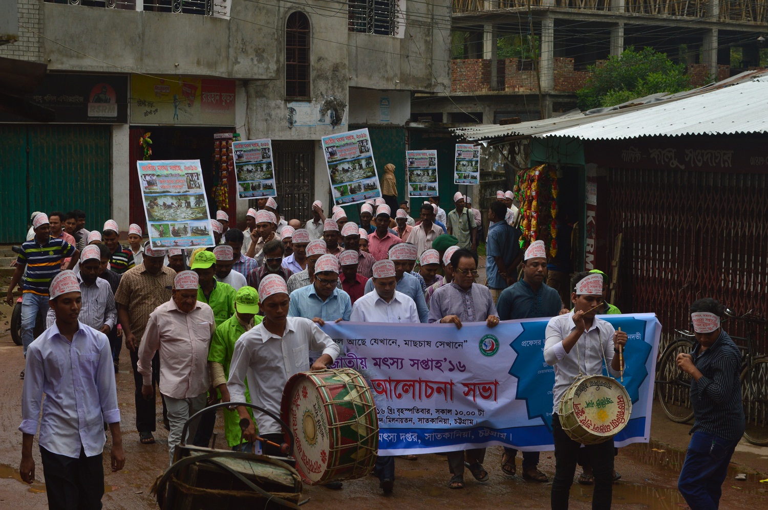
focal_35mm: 82
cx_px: 384
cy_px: 255
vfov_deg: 16.5
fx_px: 1758
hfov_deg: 24.6
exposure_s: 1/500
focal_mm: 55
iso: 320
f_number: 11
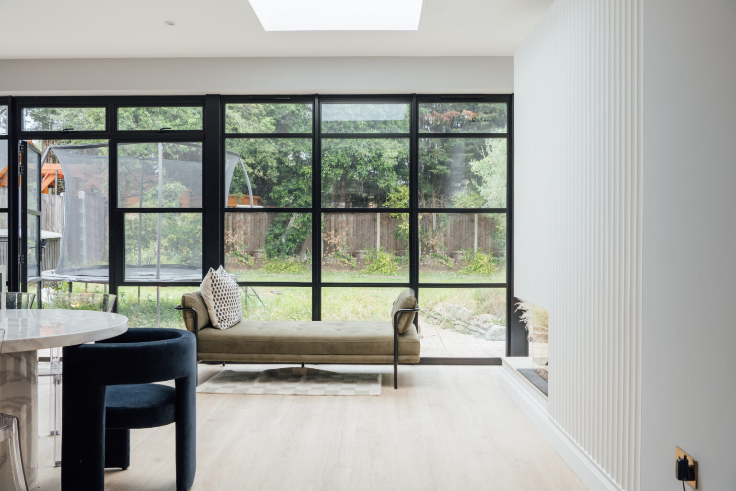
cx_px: 368
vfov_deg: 38.9
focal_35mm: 34
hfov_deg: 55.8
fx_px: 695
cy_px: 246
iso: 320
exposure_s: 1/200
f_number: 9
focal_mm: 34
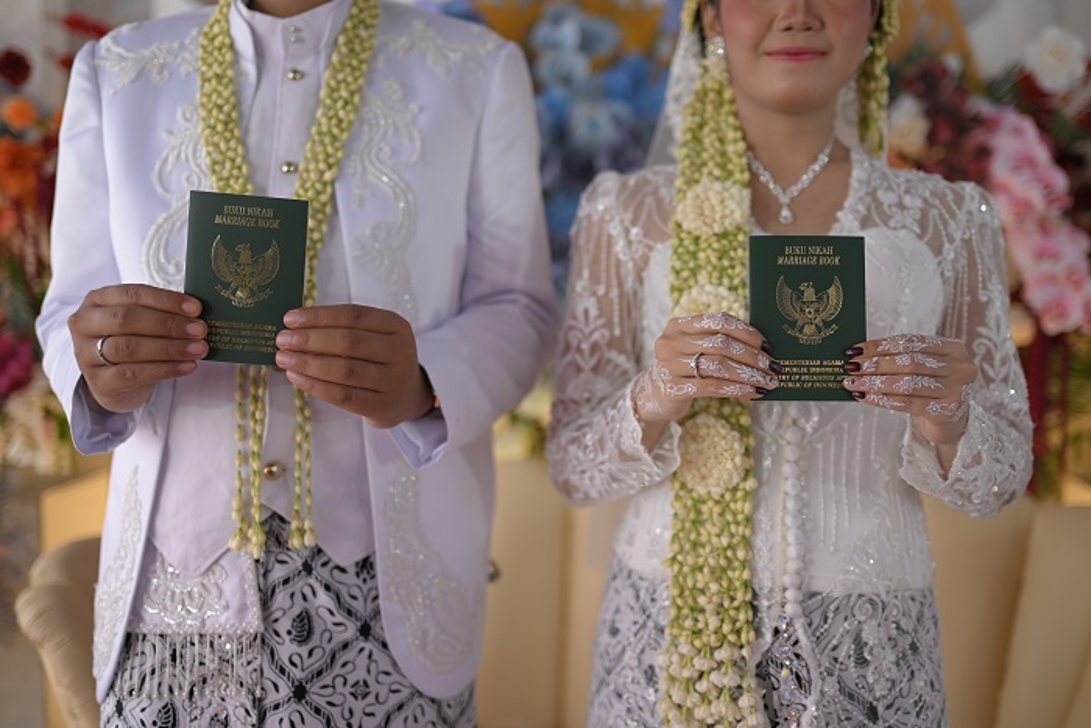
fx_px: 1061
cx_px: 546
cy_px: 364
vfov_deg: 37.9
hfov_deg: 54.4
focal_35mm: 35
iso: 160
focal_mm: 35
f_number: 1.8
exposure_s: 1/500
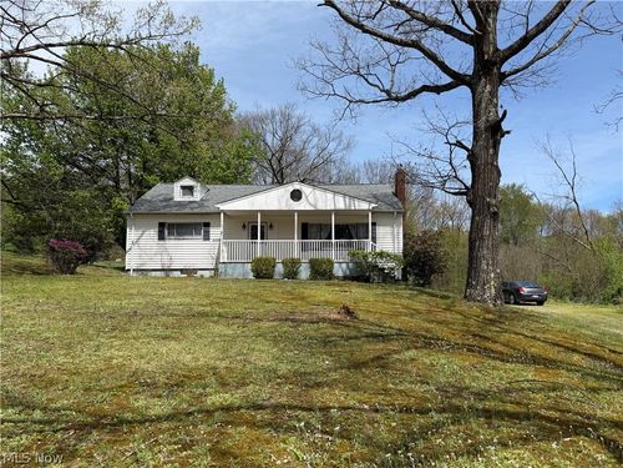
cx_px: 312
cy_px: 234
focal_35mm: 24
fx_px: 432
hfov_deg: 71.6
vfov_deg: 56.8
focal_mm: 6.76
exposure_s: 1/4673
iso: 80
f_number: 1.78
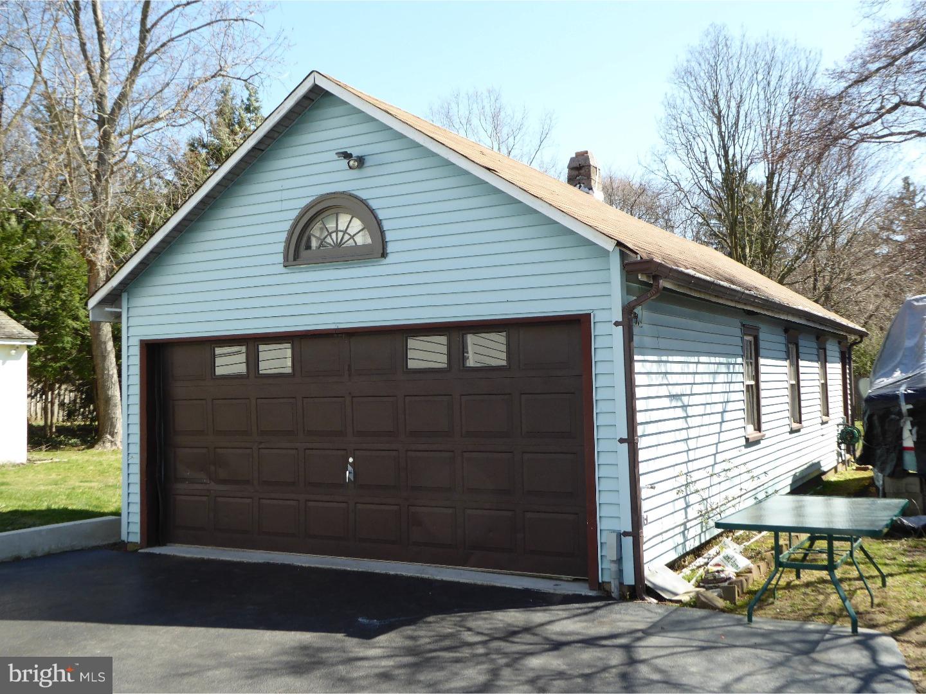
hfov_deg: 51.4
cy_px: 347
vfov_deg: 39.7
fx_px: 963
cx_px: 463
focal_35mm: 36
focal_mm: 6.3
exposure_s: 1/250
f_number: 3.7
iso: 100
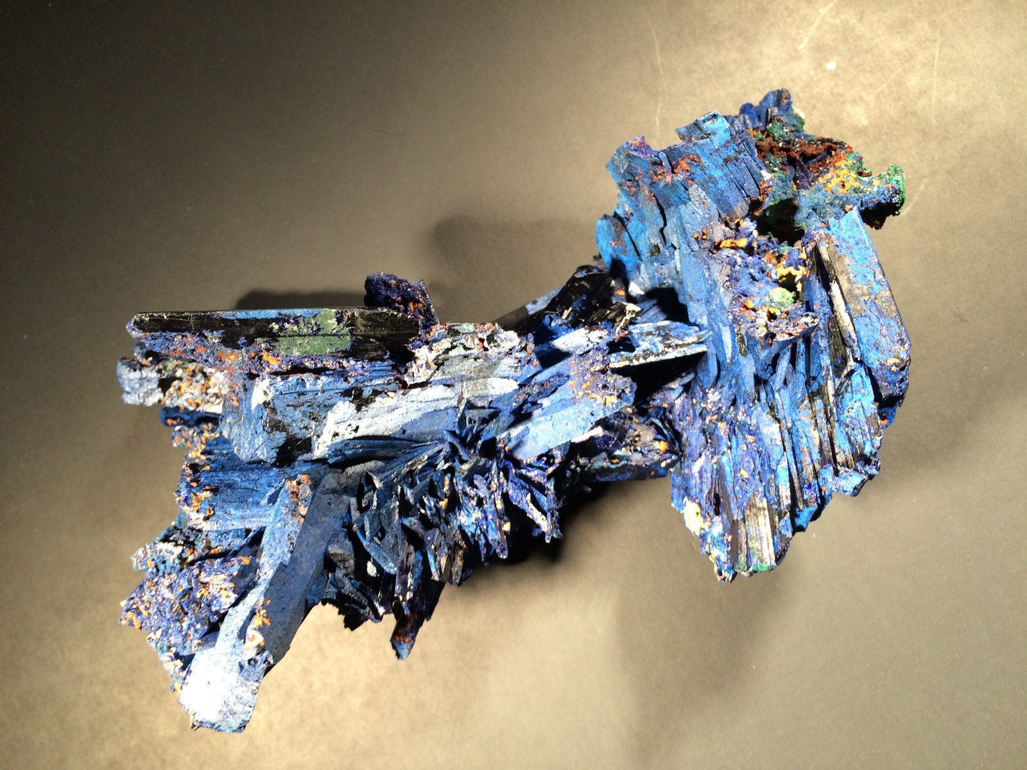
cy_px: 385
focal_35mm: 29
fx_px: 860
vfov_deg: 48.2
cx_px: 514
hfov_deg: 61.7
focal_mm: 4.15
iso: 50
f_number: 2.2
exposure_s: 1/30
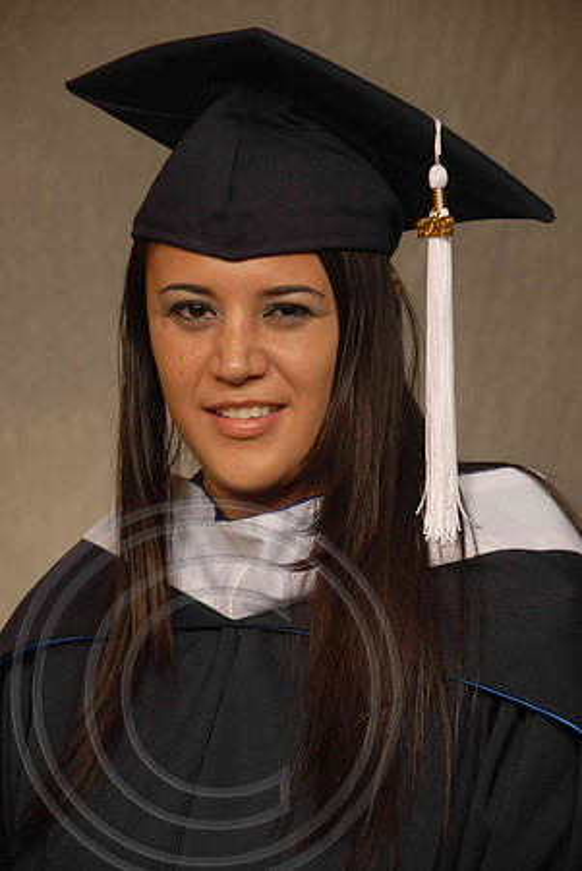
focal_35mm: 117
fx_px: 2831
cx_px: 291
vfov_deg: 17.5
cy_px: 436
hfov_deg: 11.7
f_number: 5.6
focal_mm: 78
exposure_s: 1/160
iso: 200
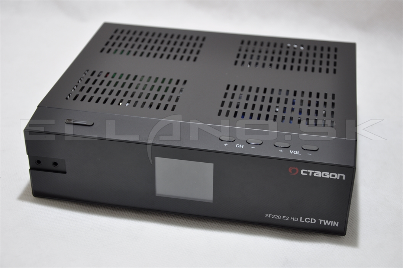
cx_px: 202
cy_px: 134
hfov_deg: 31.9
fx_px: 704
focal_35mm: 63
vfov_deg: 21.5
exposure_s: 1/25
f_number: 5
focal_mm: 42
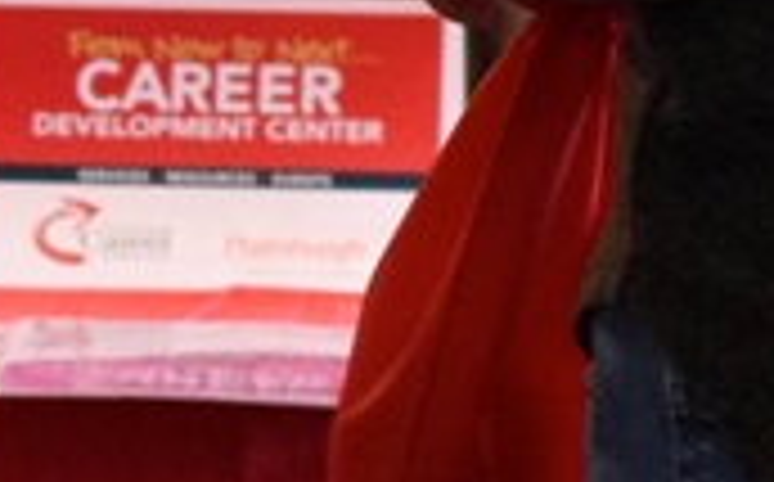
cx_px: -212
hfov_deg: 3.3
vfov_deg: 2.0
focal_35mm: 638
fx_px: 13440
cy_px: -962
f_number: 7.1
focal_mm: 70
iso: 3200
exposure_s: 1/125
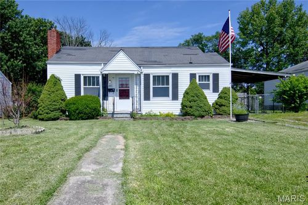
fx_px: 205
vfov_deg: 53.1
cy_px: 102
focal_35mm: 24
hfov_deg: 73.8
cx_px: 154
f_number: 13
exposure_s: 1/200
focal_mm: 16
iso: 100
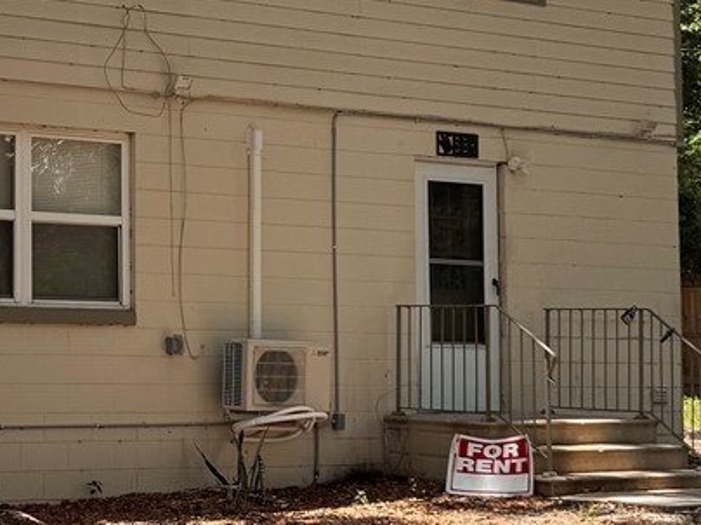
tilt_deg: +4.9
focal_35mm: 95
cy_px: 203
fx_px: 1924
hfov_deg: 19.7
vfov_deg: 15.5
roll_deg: -0.7
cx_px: -76
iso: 80
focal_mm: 6.76
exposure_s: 1/1637
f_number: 1.78
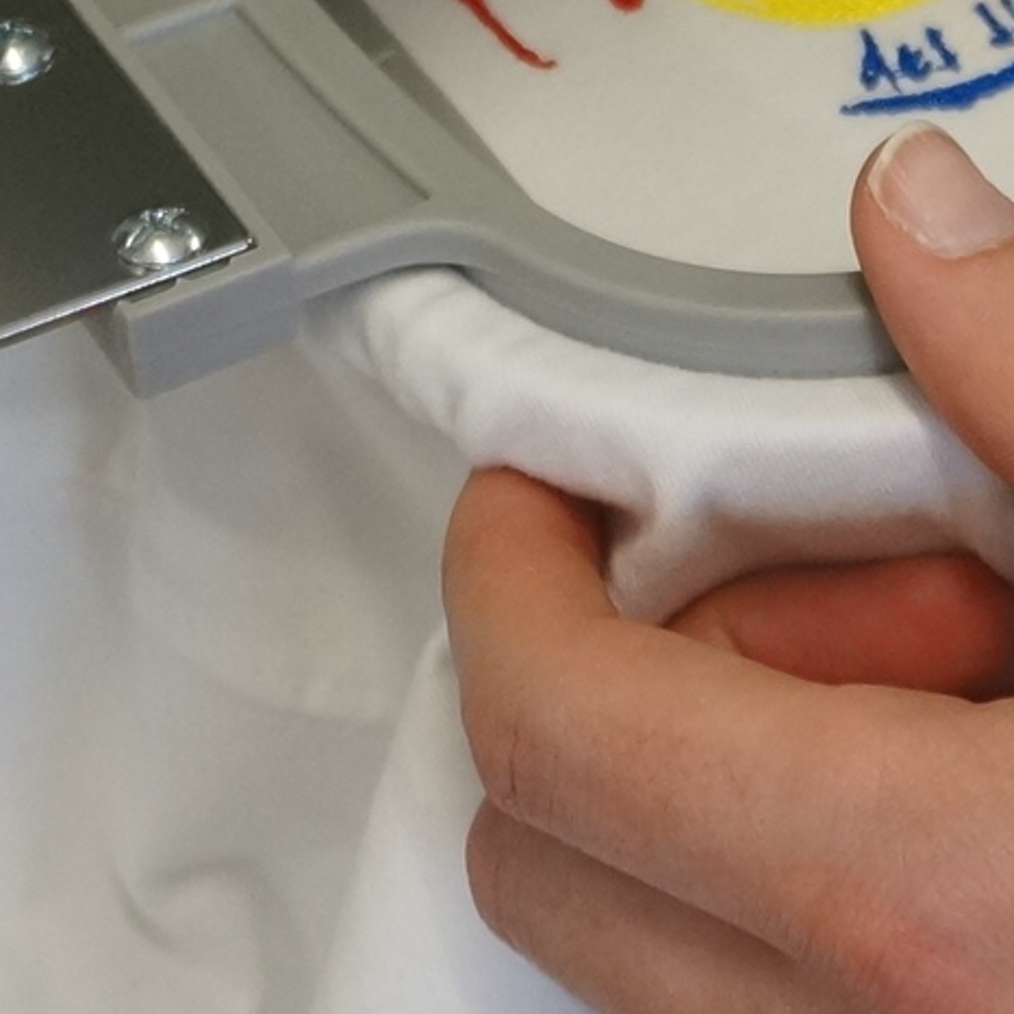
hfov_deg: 10.8
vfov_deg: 10.4
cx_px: 1066
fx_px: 5303
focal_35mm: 160
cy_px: -745
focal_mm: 24
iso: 800
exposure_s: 1/160
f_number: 4.5
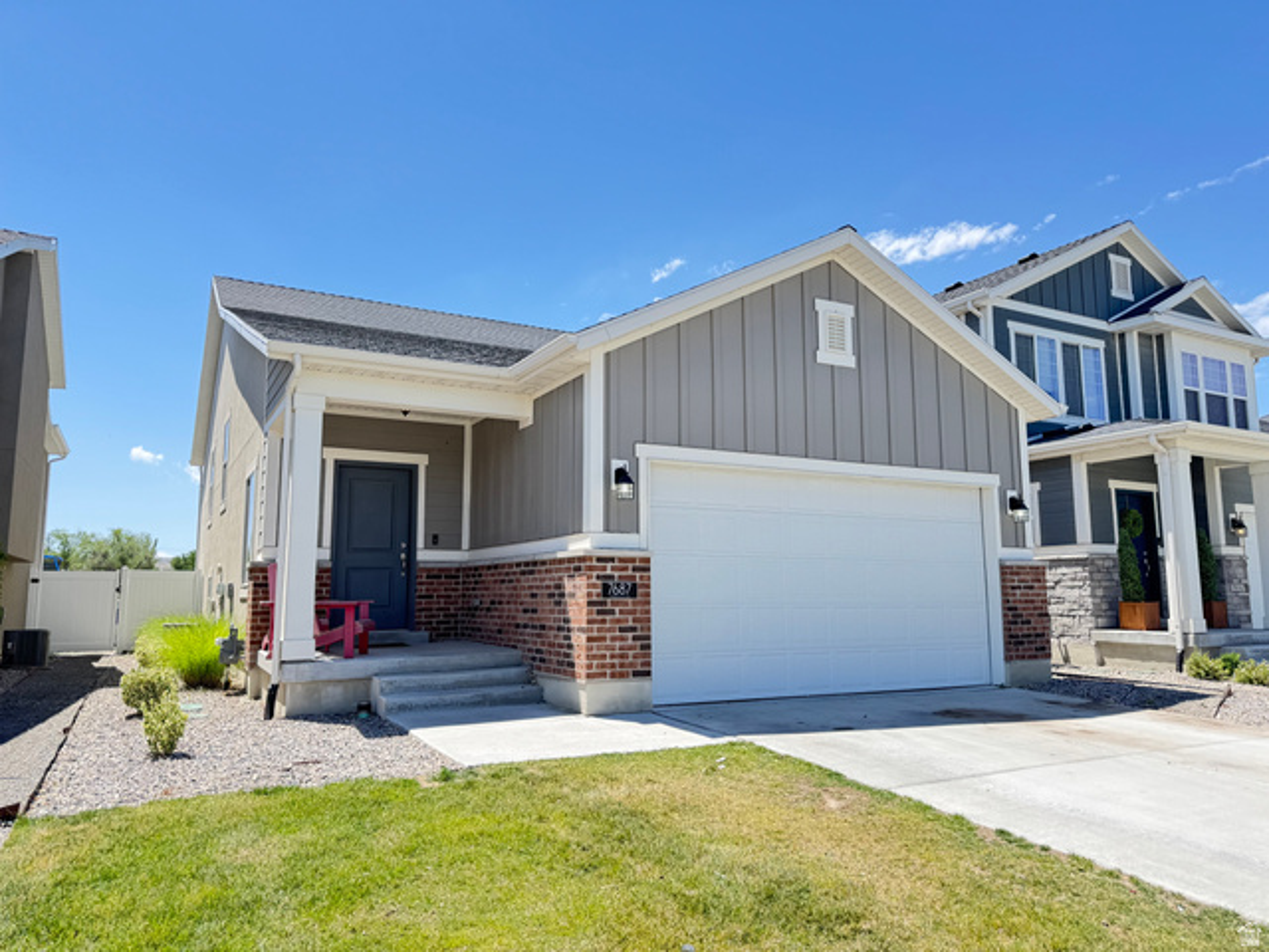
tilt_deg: +6.7
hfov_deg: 71.6
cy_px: 476
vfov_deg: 56.8
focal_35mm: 24
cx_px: 634
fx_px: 880
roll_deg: -0.1
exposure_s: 1/912
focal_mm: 6.76
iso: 80
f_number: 1.78
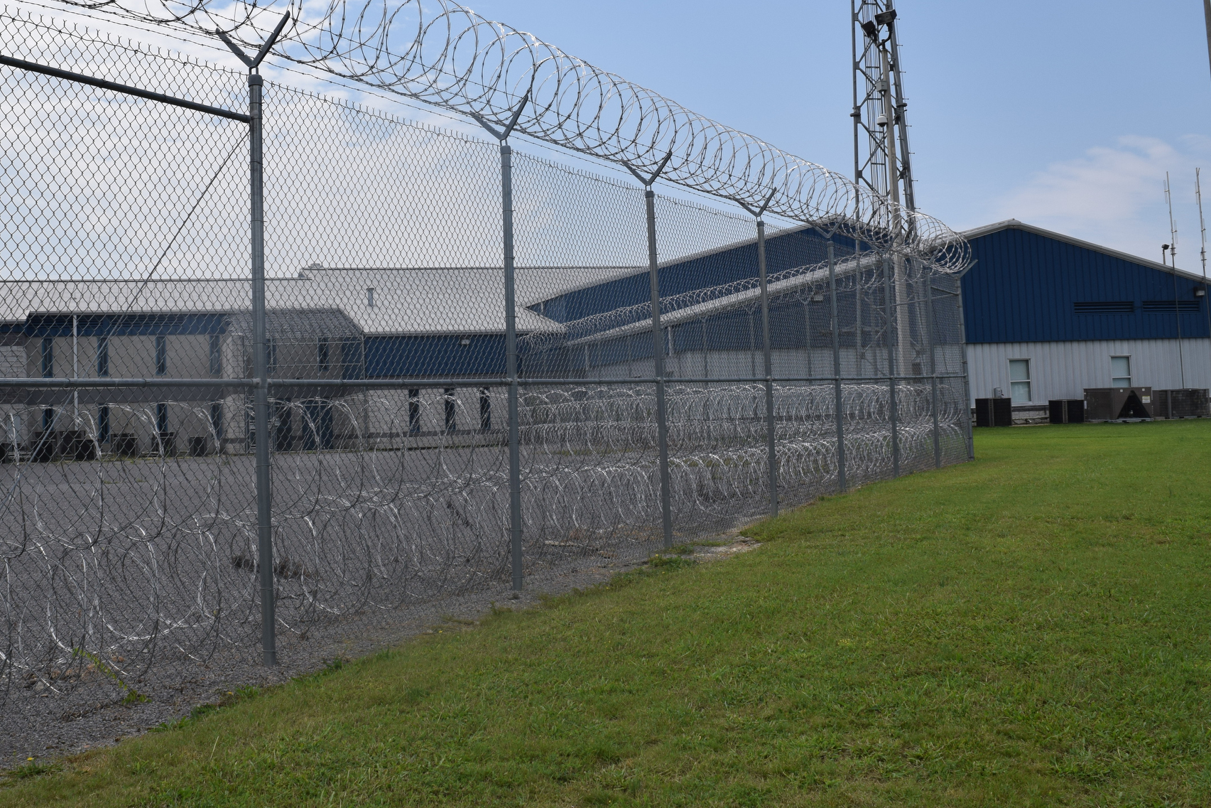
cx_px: 473
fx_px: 1278
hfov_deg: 50.3
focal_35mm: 38
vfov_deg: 35.0
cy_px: 334
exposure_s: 1/500
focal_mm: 18
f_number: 11
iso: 200
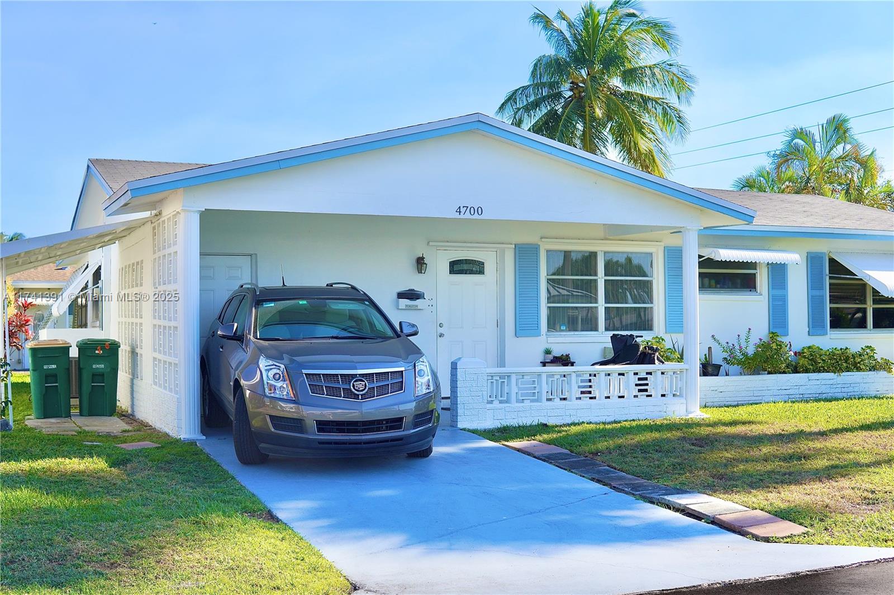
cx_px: 447
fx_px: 1117
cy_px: 298
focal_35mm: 45
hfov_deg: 43.6
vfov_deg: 29.9
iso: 100
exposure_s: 1/500
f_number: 4.5
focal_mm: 30
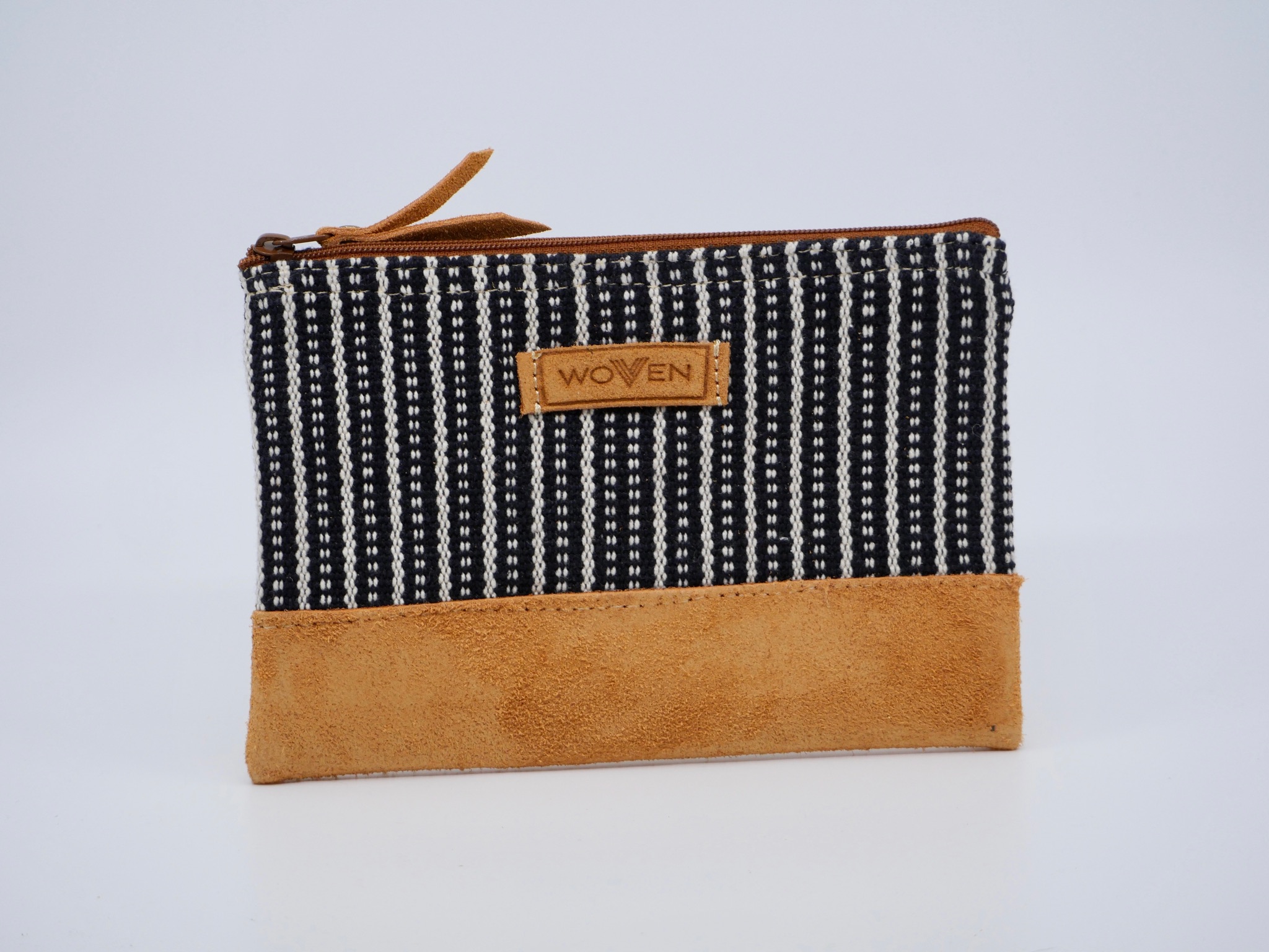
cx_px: 634
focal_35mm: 218
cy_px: 476
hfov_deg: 9.1
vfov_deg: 6.8
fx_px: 7992
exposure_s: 1/250
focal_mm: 109
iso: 320
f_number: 5.2
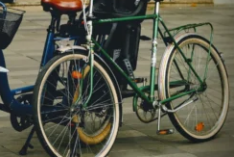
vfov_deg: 8.0
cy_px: 62
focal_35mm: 172
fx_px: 1119
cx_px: 57
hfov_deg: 11.9
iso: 160
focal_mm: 70
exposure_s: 1/240
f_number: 5.6
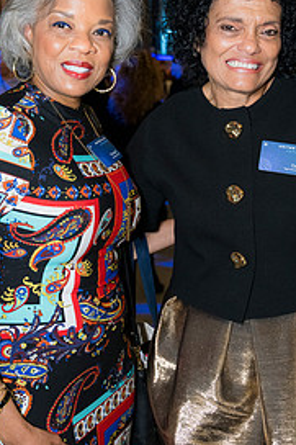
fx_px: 665
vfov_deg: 36.7
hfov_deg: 25.1
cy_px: 160
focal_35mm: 54
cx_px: 147
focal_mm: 32.5
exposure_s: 1/125
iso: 3200
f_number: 4
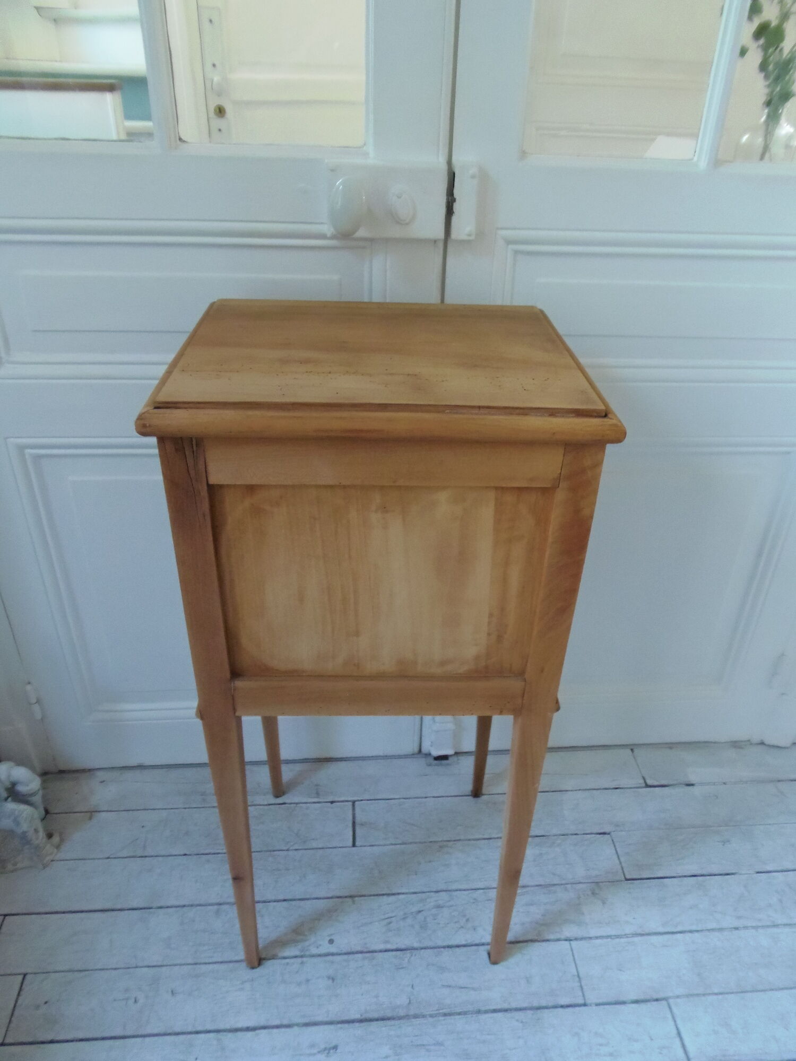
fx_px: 736
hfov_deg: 56.8
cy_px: 530
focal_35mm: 24
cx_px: 398
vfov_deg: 71.6
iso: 320
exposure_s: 1/30
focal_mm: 4.3
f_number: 2.9
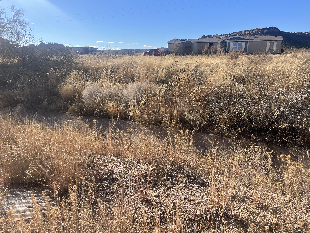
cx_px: 155
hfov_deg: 67.3
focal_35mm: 26
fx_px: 233
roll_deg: +2.6
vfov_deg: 53.1
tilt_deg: -13.6
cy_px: 116
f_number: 1.6
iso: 50
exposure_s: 1/2571
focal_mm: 5.1
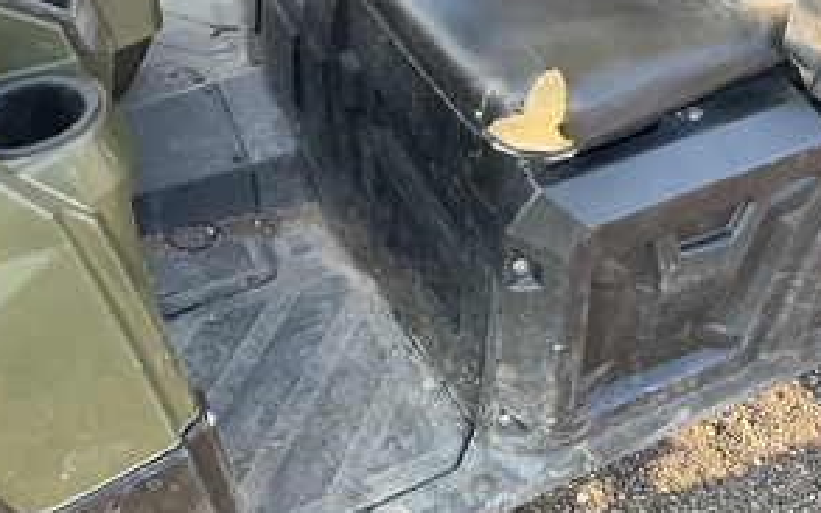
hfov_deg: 46.7
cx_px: 524
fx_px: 940
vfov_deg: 29.9
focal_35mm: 42
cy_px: 107
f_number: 1.8
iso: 32
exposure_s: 1/155
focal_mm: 3
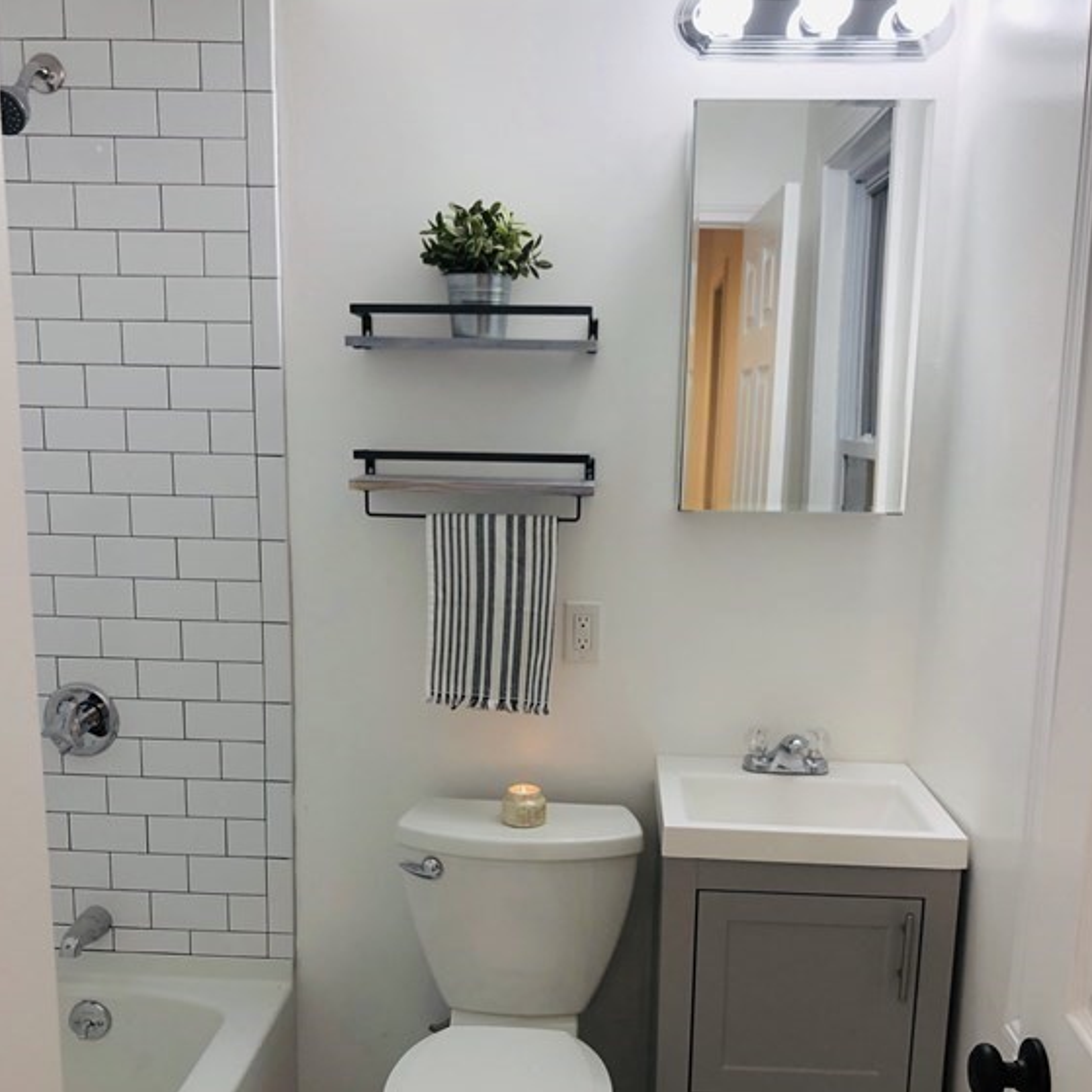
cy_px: 670
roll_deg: -1.2
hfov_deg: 48.5
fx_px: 1213
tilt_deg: -12.3
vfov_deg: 48.1
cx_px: 543
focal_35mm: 34
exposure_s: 1/120
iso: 80
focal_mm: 3.99
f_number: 1.8
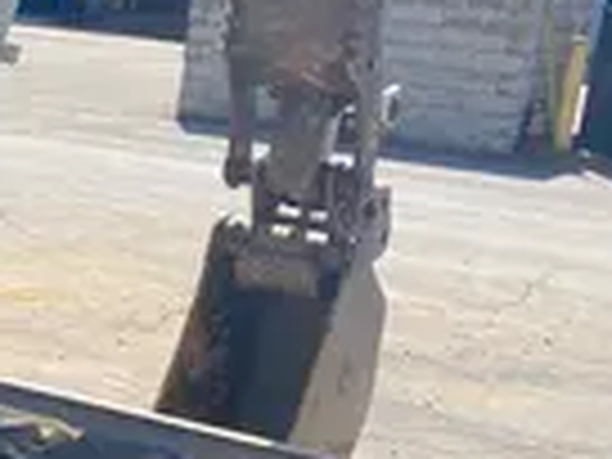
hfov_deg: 15.3
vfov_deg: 14.1
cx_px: -585
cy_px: 290
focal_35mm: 105
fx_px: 1856
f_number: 1.8
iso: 32
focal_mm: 4.25
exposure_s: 1/1193
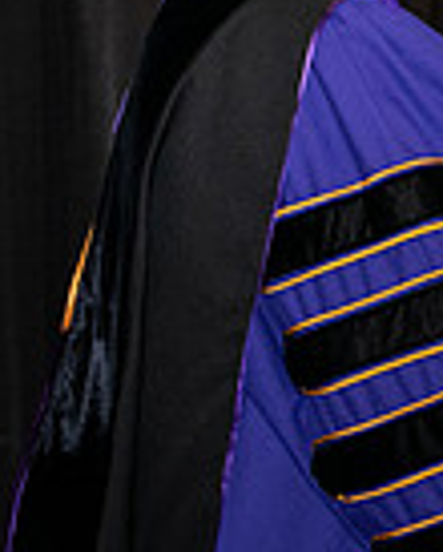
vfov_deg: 6.1
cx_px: 1039
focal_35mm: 318
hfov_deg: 4.8
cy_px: 139
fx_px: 5200
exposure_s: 1/200
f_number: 5.6
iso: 1600
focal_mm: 80
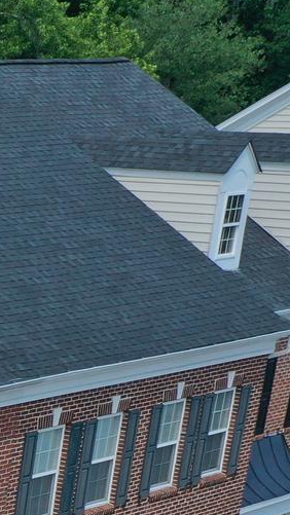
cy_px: 655
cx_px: -698
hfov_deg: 8.0
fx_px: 1640
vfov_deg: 16.9
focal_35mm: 120
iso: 100
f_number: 5.6
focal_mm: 10.26
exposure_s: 1/320
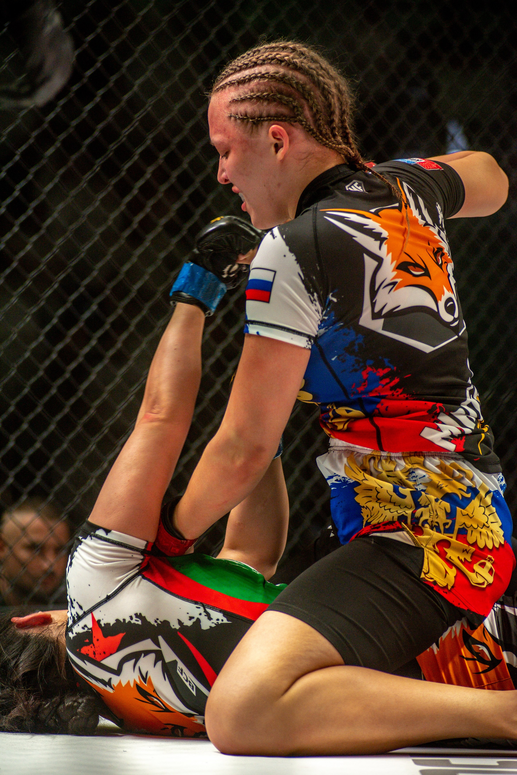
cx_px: 258
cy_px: 388
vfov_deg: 17.6
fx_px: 2497
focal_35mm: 116
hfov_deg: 11.8
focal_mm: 116
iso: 2000
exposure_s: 1/1250
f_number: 4
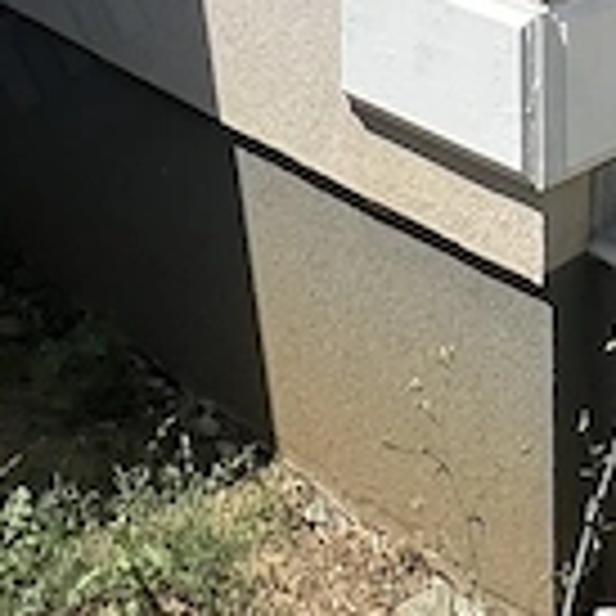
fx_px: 1691
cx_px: 567
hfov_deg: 20.2
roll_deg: +0.4
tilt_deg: +11.7
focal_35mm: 84
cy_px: -1034
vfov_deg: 12.9
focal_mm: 1.57
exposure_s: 1/1783
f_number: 1.8
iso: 32
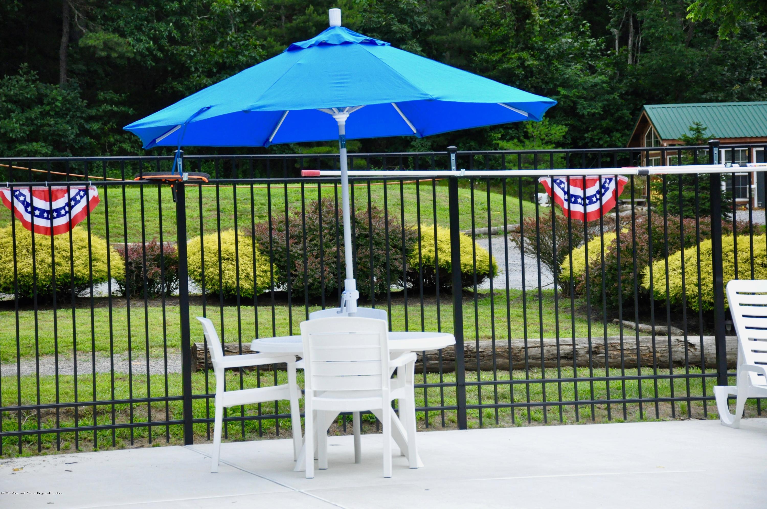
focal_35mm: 105
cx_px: 384
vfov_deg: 13.0
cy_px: 254
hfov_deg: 19.5
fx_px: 2234
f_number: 7.1
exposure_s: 1/800
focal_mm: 70
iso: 2000
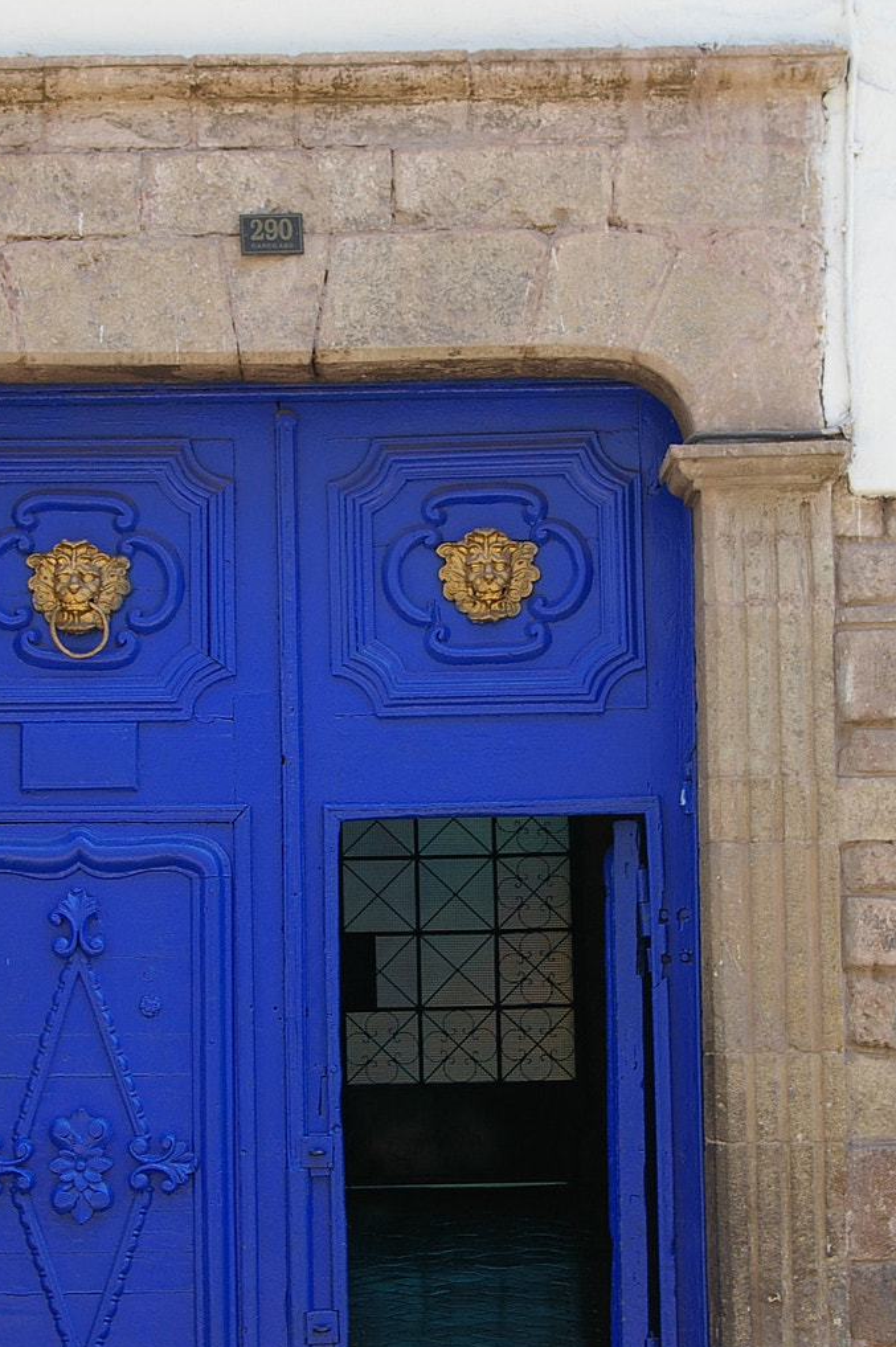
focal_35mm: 78
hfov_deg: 17.5
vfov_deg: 26.0
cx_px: 308
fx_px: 2909
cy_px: 791
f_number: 5.6
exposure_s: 1/90
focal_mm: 33
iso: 200
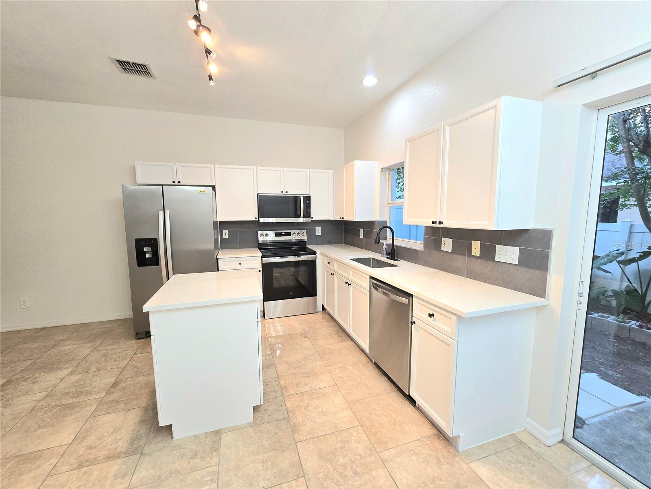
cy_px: 244
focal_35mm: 13
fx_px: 244
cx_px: 326
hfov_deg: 106.2
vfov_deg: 89.9
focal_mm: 2.2
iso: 80
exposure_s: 1/60.2
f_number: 2.2
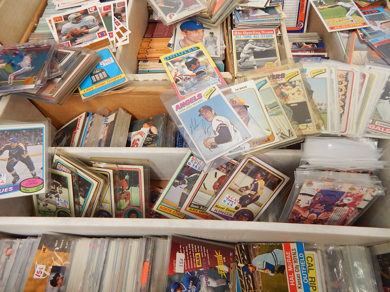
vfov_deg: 61.1
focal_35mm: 22
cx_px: 195
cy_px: 146
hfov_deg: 76.4
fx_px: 248
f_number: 3
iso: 400
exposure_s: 1/30
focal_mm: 4
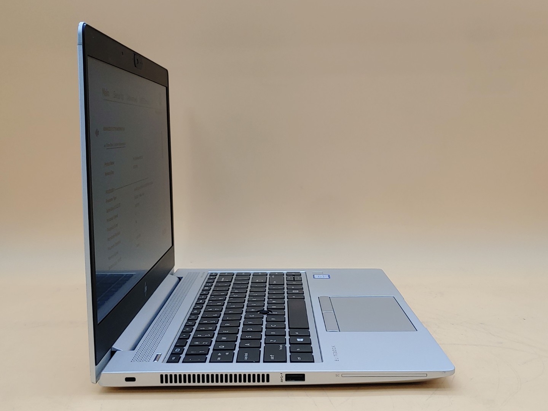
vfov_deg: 36.8
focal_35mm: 39
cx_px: 274
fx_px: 617
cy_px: 206
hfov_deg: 47.9
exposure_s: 1/146
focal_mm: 4.36
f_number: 1.8
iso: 50
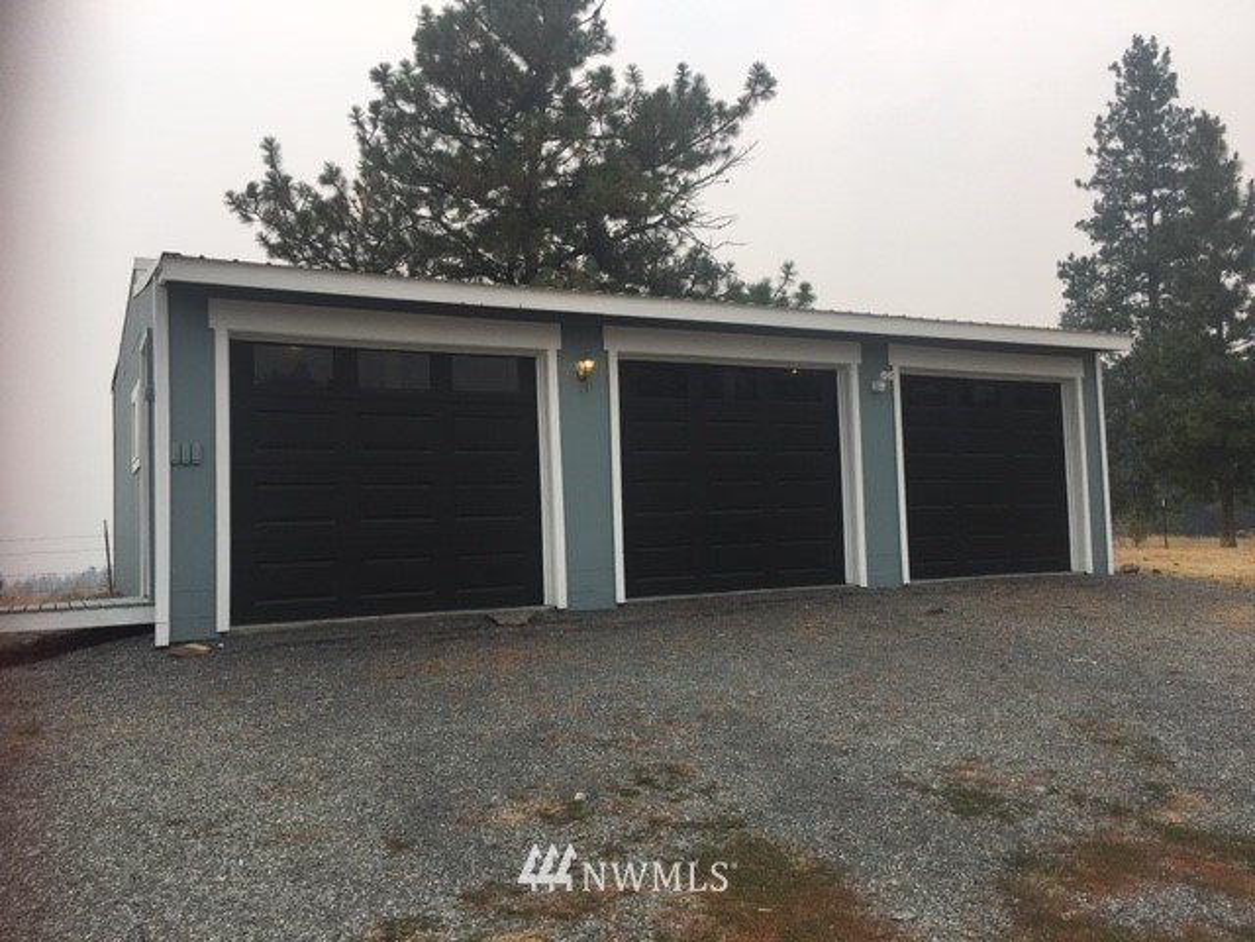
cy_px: 471
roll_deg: +1.4
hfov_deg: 61.7
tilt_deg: +2.7
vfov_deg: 48.2
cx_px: 628
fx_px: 1051
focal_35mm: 29
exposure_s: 1/927
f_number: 2.2
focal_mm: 4.15
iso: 25
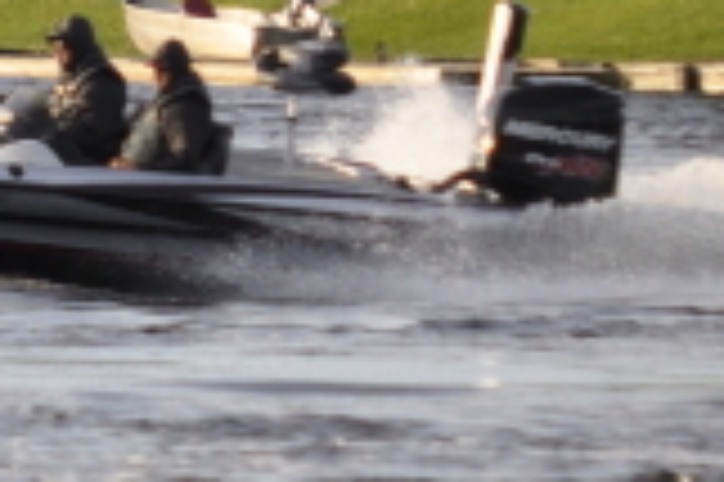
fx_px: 29975
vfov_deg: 0.9
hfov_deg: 1.4
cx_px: 9
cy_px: 160
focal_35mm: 1492
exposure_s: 1/1000
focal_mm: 200
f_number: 5.6
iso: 560
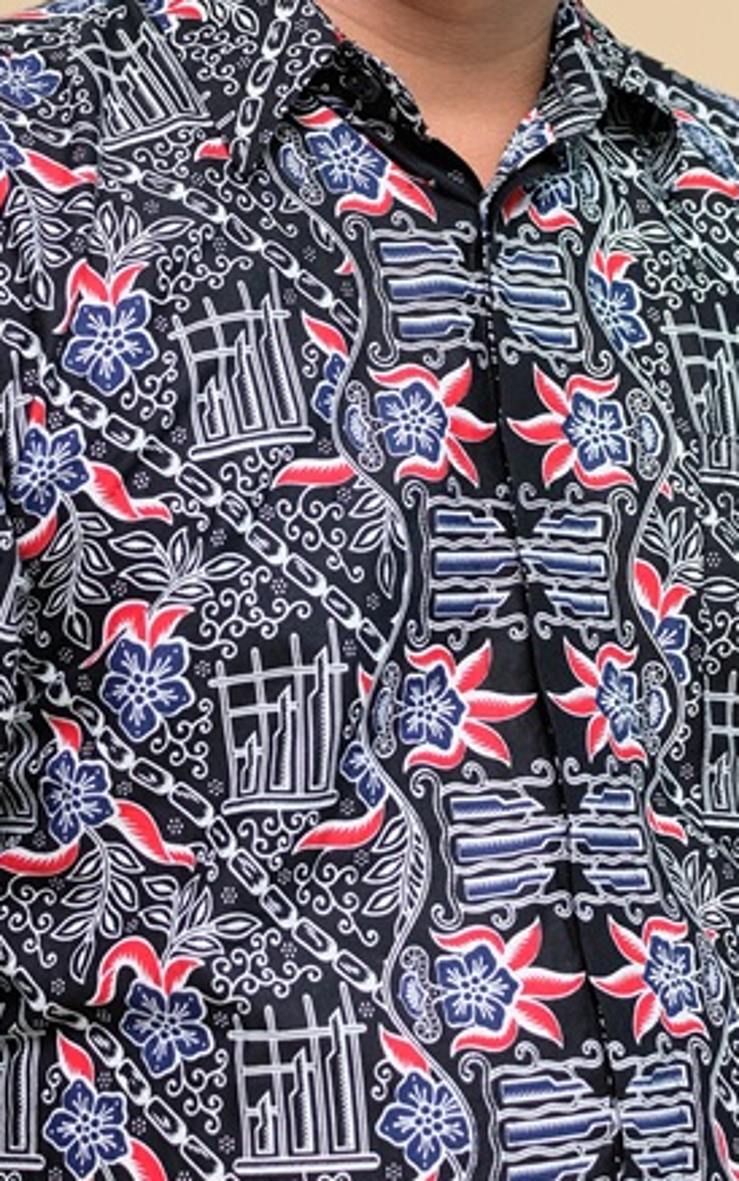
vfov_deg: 14.1
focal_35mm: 148
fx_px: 4766
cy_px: 369
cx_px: 359
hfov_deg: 8.9
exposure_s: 1/125
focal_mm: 35
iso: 400
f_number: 2.2
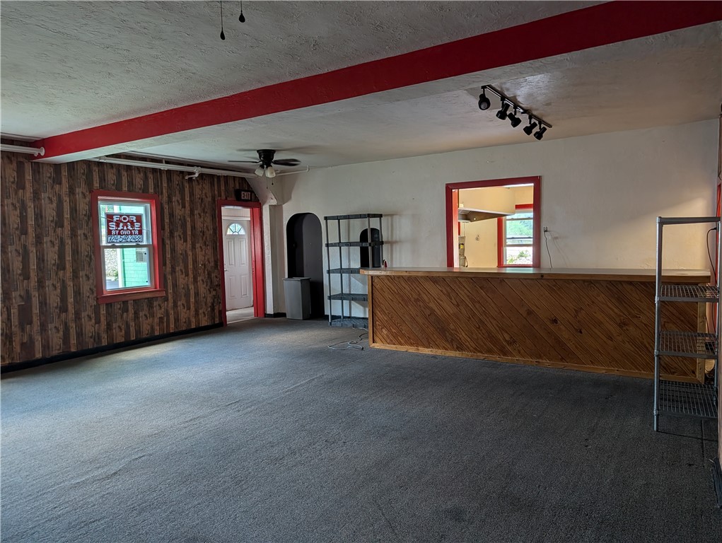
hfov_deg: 71.5
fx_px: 501
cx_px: 361
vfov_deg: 56.9
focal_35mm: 24
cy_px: 272
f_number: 1.68
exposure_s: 1/60
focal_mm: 6.9
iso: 23
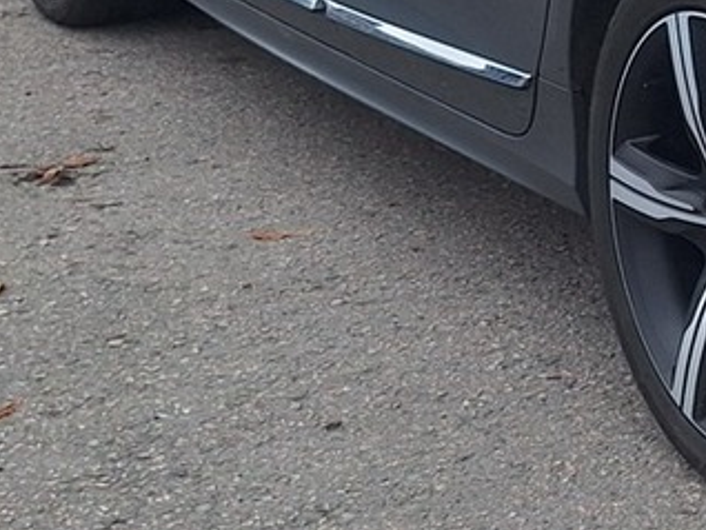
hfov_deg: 17.1
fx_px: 2123
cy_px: -155
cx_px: 1043
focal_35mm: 104
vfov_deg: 13.7
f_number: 1.8
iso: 40
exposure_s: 1/277
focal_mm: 5.54
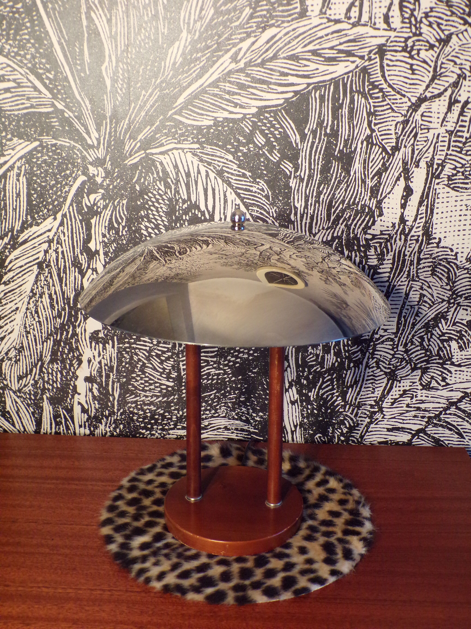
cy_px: 314
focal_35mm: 37
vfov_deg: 50.1
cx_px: 236
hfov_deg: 38.7
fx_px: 671
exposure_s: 1/17
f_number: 3.3
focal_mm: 6.6
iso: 323
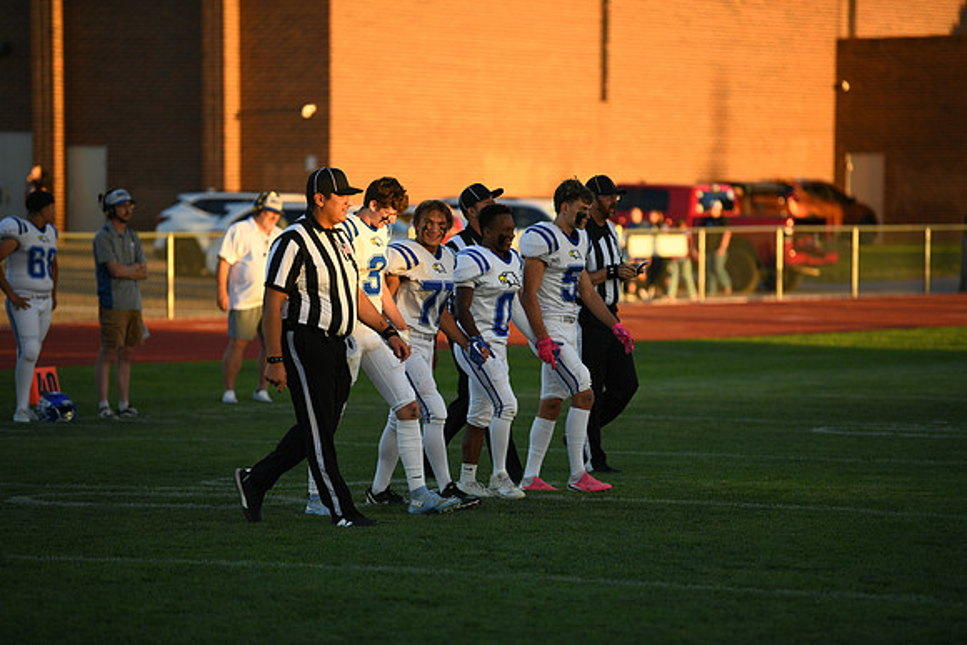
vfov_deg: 8.1
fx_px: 4567
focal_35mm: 170
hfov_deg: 12.1
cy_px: 322
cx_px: 484
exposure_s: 1/320
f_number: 2.8
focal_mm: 170
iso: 160
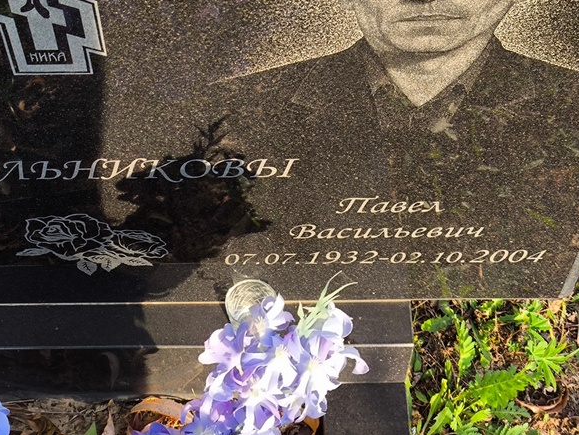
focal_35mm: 69
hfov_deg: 28.1
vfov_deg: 21.2
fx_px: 1155
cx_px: 252
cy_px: 138
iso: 50
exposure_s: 1/334
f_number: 1.7
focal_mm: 4.71
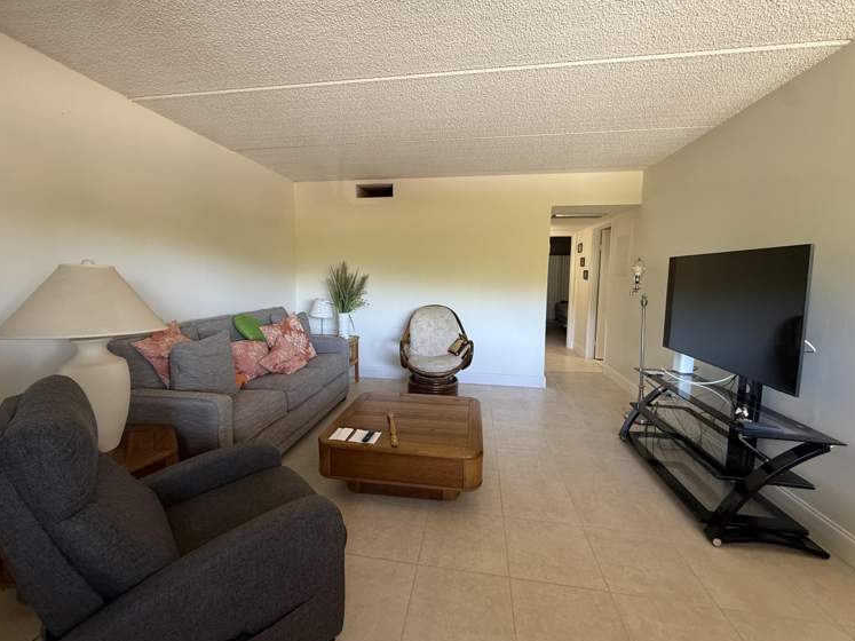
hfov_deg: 98.2
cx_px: 419
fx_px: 370
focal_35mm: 15
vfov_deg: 81.7
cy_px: 306
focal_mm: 2.22
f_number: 2.2
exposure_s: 1/60
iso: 200
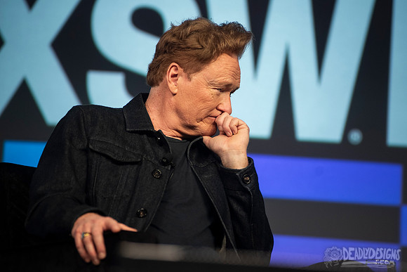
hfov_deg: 9.2
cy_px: 121
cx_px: 221
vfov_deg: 6.1
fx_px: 2535
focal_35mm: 224
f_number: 4
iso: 1250
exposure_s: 1/320
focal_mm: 200
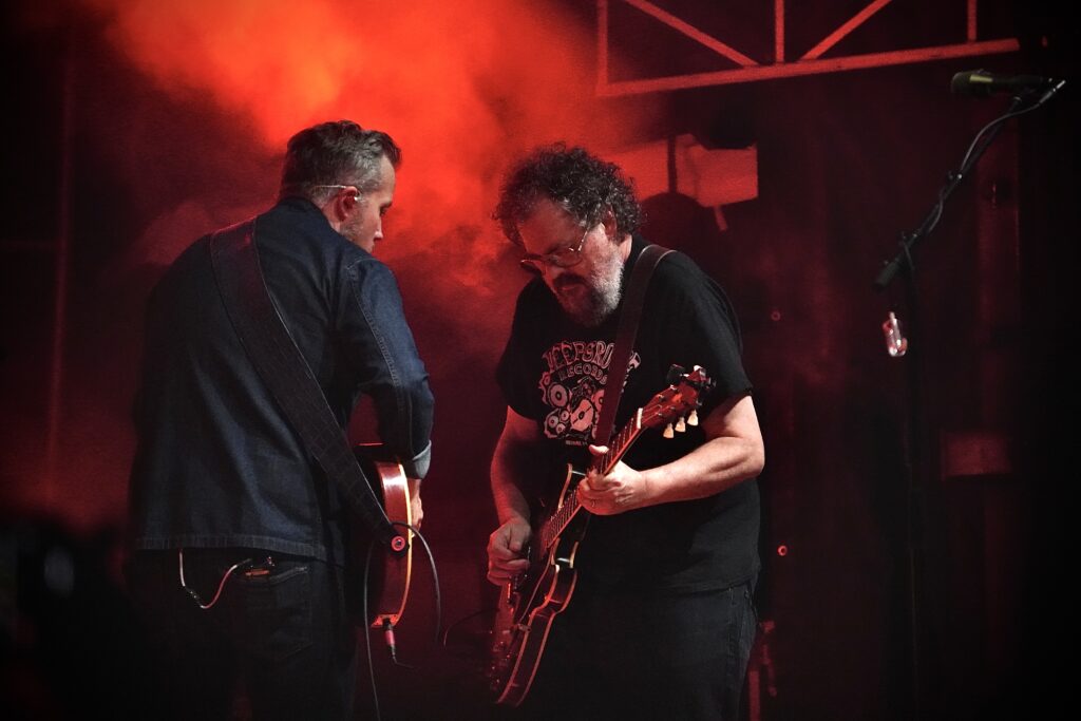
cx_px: 540
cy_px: 360
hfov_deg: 6.9
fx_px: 8964
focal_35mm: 298
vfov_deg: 4.6
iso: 6400
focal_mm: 199
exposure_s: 1/200
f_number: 6.3
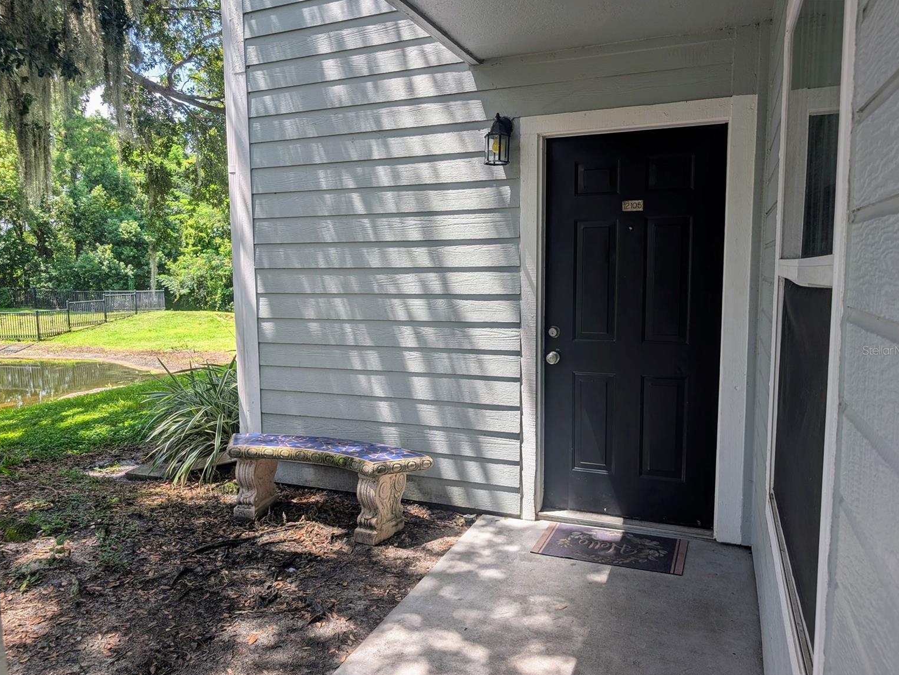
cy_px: 350
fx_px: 649
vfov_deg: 54.9
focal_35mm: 25
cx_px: 450
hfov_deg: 69.4
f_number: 1.68
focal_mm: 6.9
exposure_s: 1/256
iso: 20
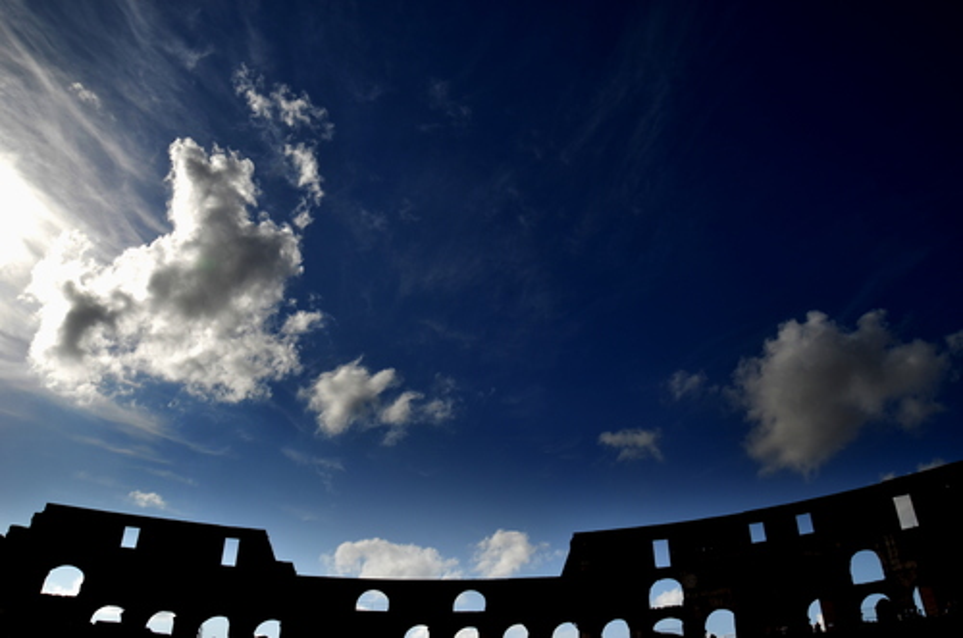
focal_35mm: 27
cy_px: 319
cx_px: 482
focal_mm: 18
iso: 200
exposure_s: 1/500
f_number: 11
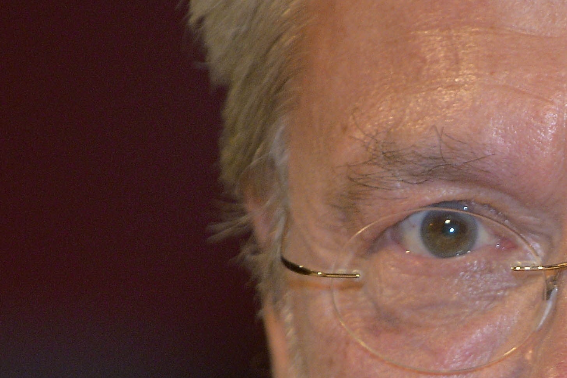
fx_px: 15108
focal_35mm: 959
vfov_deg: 1.4
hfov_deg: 2.1
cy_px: 438
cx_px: 567
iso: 800
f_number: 5
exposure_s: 1/200
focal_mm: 190
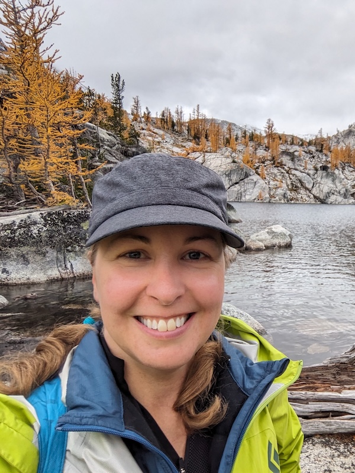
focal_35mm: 24
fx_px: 328
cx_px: 178
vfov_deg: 71.6
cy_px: 236
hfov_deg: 56.8
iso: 43
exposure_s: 1/454
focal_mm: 2.51
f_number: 2
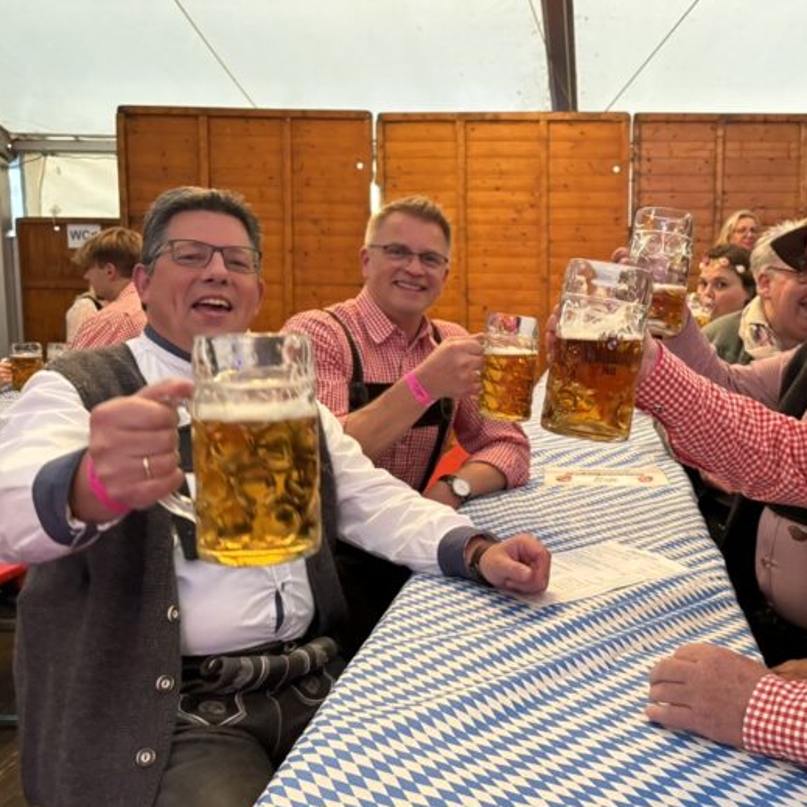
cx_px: 591
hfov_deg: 46.9
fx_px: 897
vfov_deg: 48.4
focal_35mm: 34
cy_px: 400
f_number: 1.6
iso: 500
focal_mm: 5.96
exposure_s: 1/50
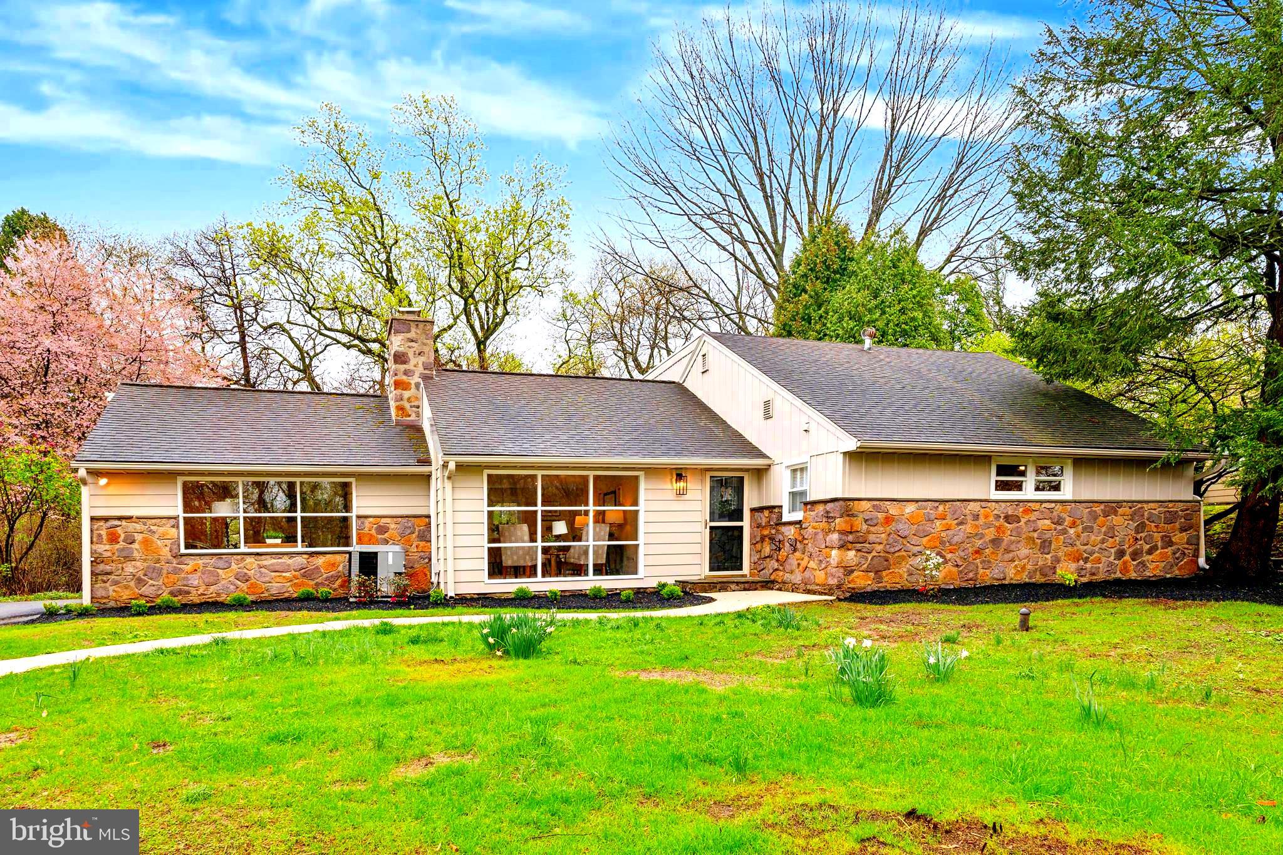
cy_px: 428
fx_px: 784
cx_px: 642
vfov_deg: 57.2
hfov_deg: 78.6
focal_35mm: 22
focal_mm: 22
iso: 100
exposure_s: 1/30
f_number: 8
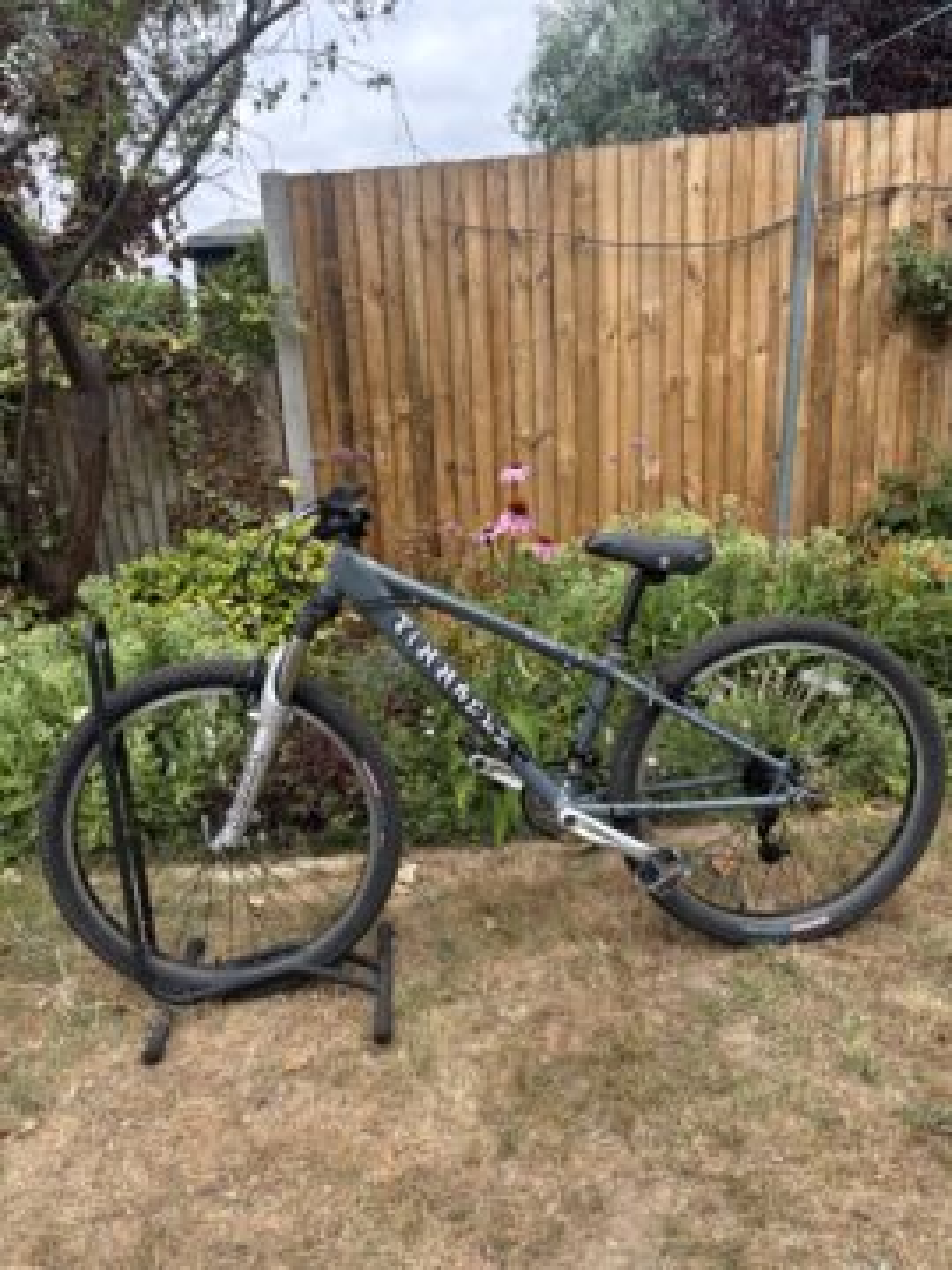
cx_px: 476
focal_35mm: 26
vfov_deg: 67.3
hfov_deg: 53.1
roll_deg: +3.8
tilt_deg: -11.1
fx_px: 953
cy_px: 635
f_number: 1.6
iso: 50
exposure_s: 1/716
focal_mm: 5.96
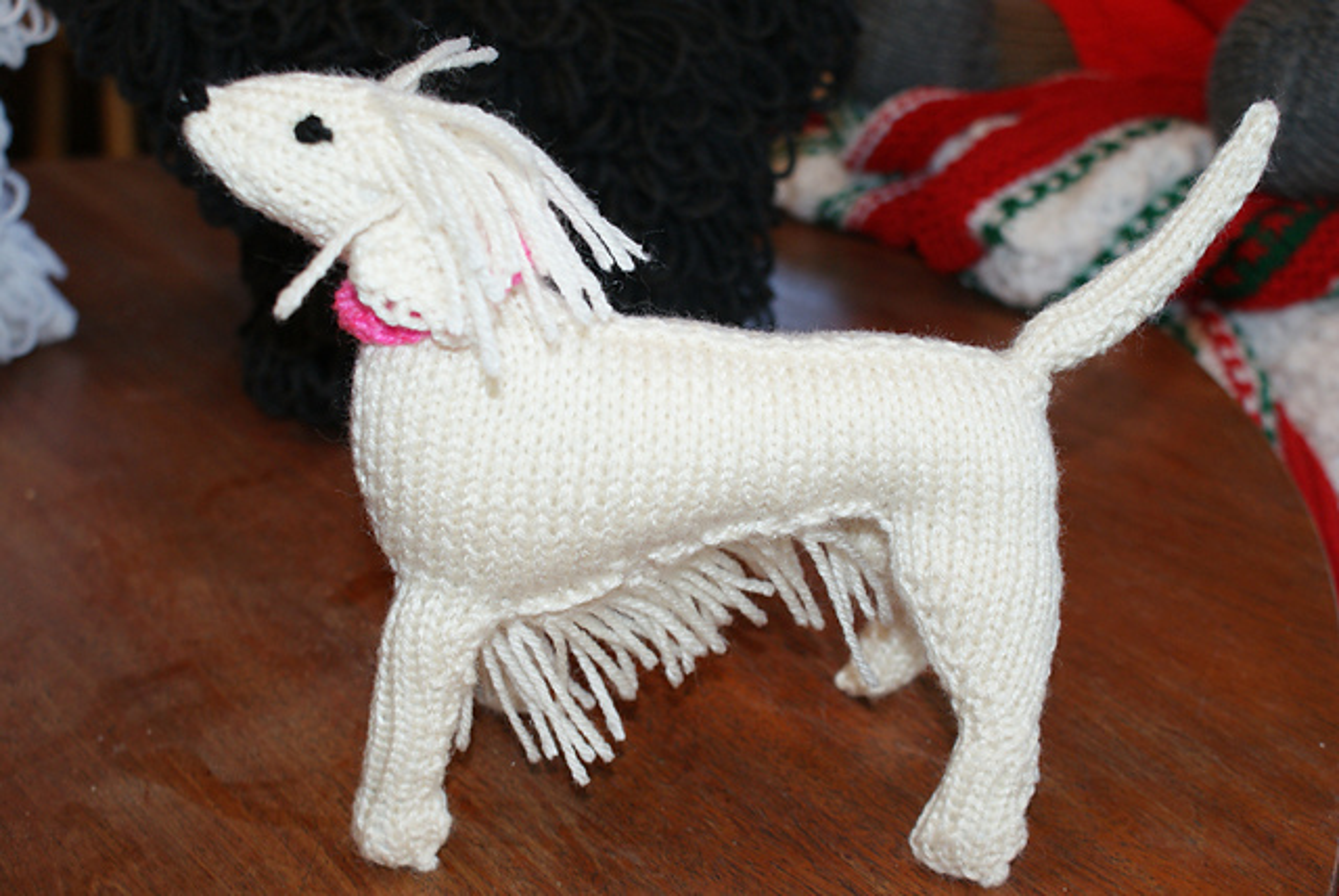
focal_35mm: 52
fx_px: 1954
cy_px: 448
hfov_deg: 37.8
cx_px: 670
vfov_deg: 25.8
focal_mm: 35
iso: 400
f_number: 5.6
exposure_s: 1/60
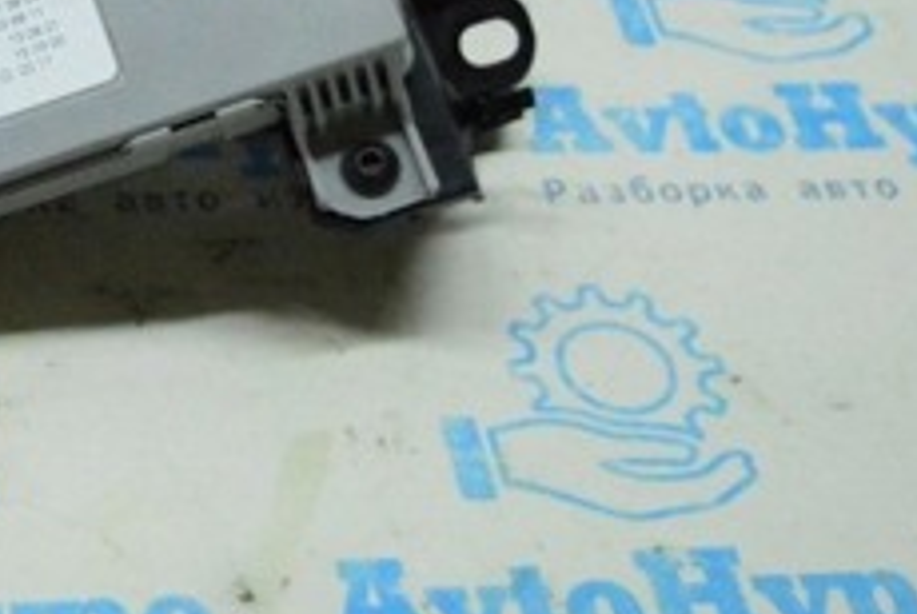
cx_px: -152
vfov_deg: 11.9
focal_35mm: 112
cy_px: -157
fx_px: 2866
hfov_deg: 17.4
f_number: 4
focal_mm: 27
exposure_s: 1/1000
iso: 6400
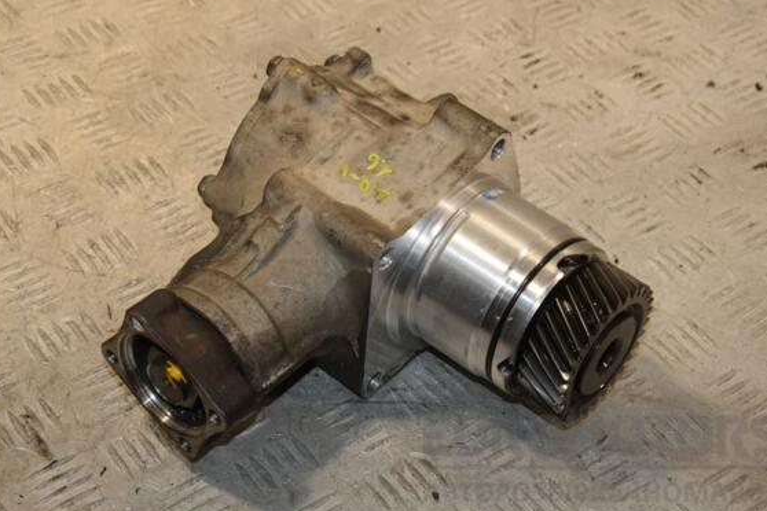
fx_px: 1545
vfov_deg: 18.8
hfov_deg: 27.9
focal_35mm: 73
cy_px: 253
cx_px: 397
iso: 800
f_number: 8
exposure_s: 1/200
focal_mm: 45
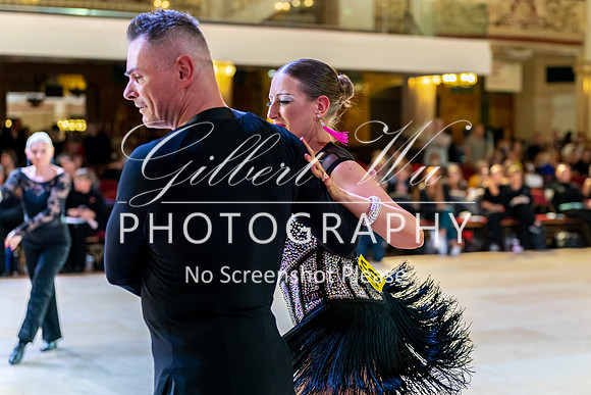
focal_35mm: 65
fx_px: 1070
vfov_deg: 20.9
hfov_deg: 30.8
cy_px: 162
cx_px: 350
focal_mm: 55
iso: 4000
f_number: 2.2
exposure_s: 1/640
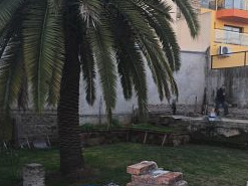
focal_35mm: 47
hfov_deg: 40.3
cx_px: 149
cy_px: 115
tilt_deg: -2.0
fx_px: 337
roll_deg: -0.8
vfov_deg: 30.7
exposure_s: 1/33
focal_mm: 4.15
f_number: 2.2
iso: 25
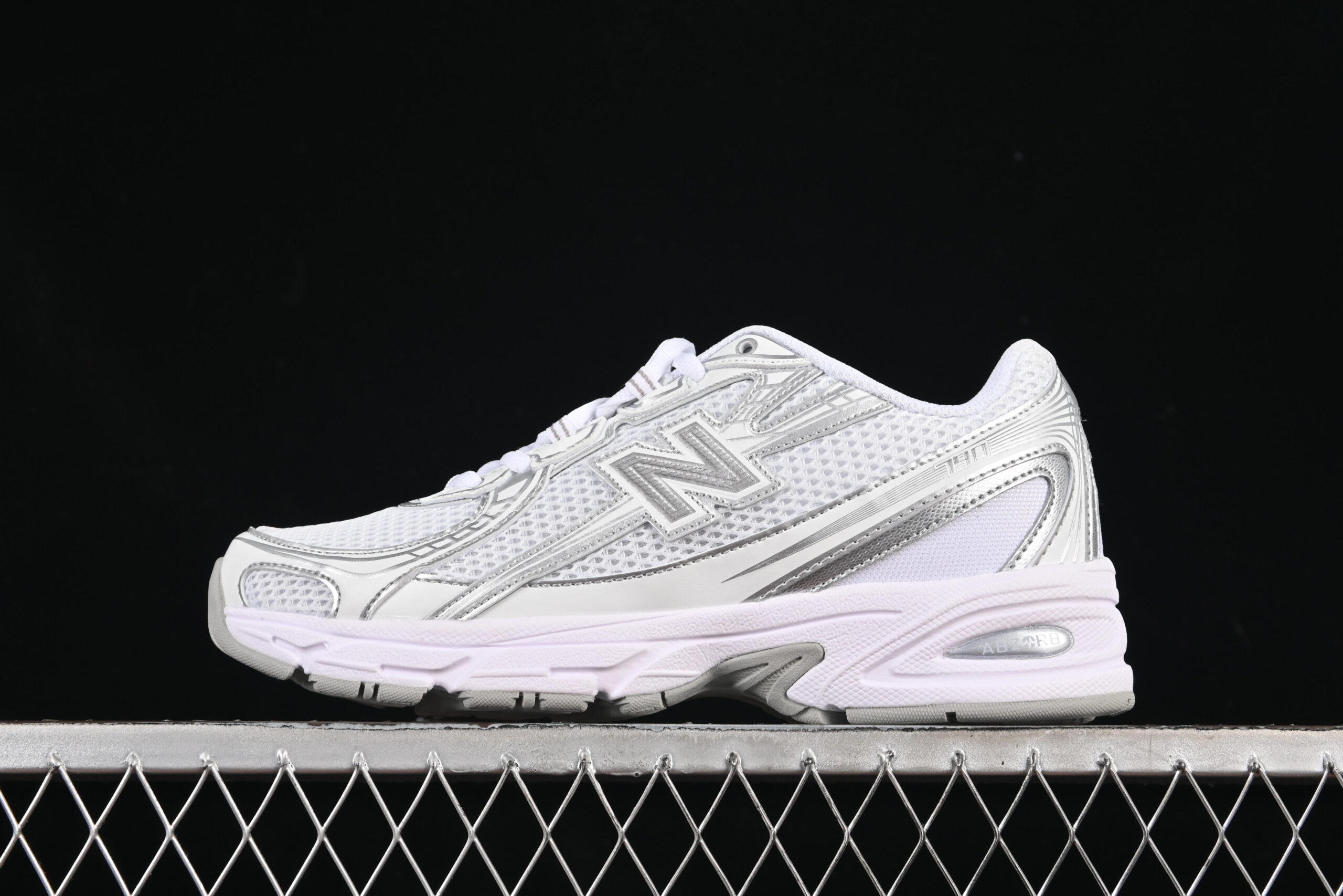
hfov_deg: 27.0
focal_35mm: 75
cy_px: 448
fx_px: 2798
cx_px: 672
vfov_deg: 18.2
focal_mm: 50
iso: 160
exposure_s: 1/80
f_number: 8
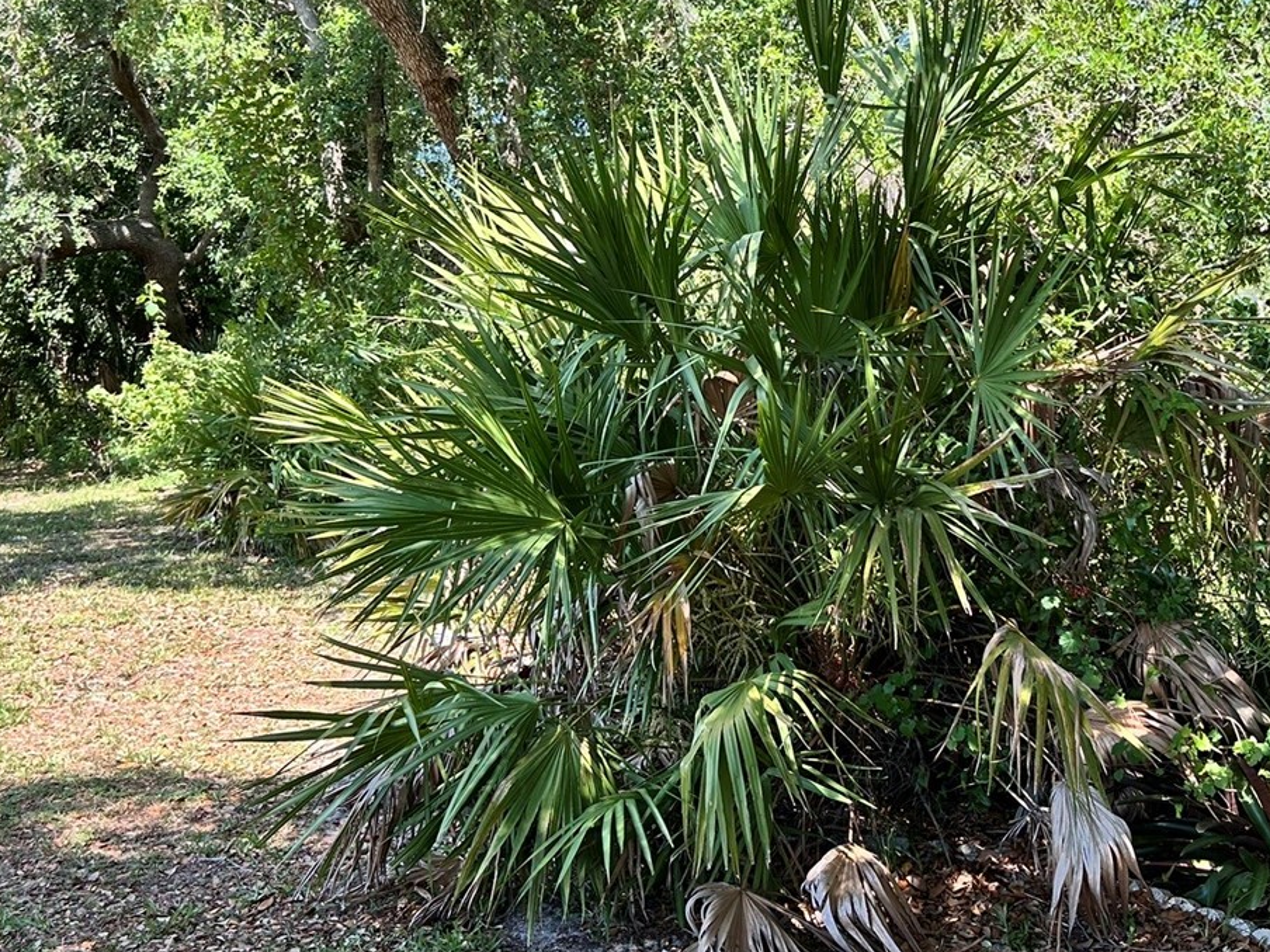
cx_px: 830
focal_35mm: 46
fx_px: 1688
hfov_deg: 40.8
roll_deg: +0.3
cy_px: 362
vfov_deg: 31.4
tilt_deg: -1.3
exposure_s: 1/555
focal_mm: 5.7
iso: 50
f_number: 1.5
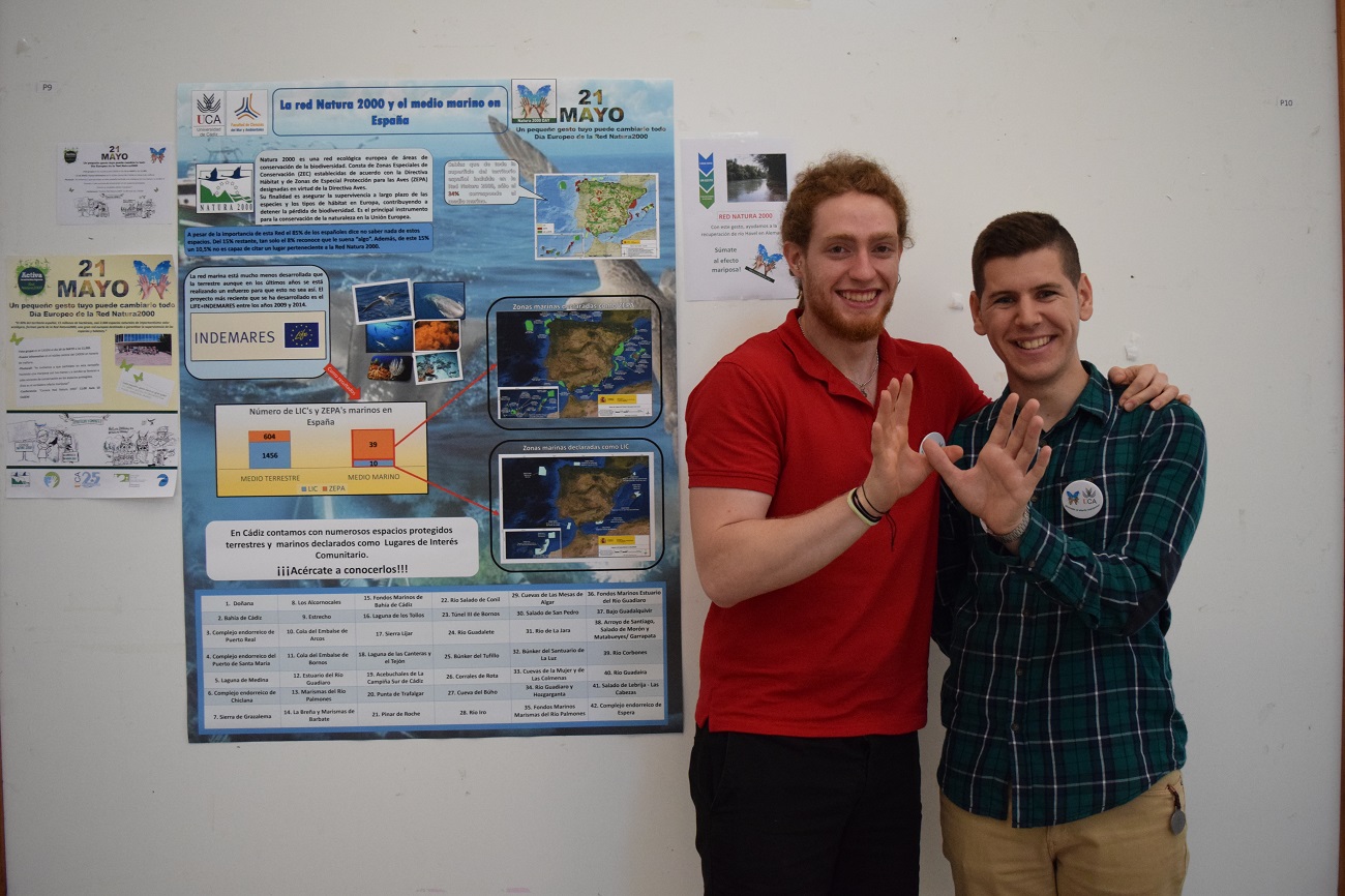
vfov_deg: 41.7
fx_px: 1177
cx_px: 672
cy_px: 448
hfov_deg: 59.5
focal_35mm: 32
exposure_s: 1/160
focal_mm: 21
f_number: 3.8
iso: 2500
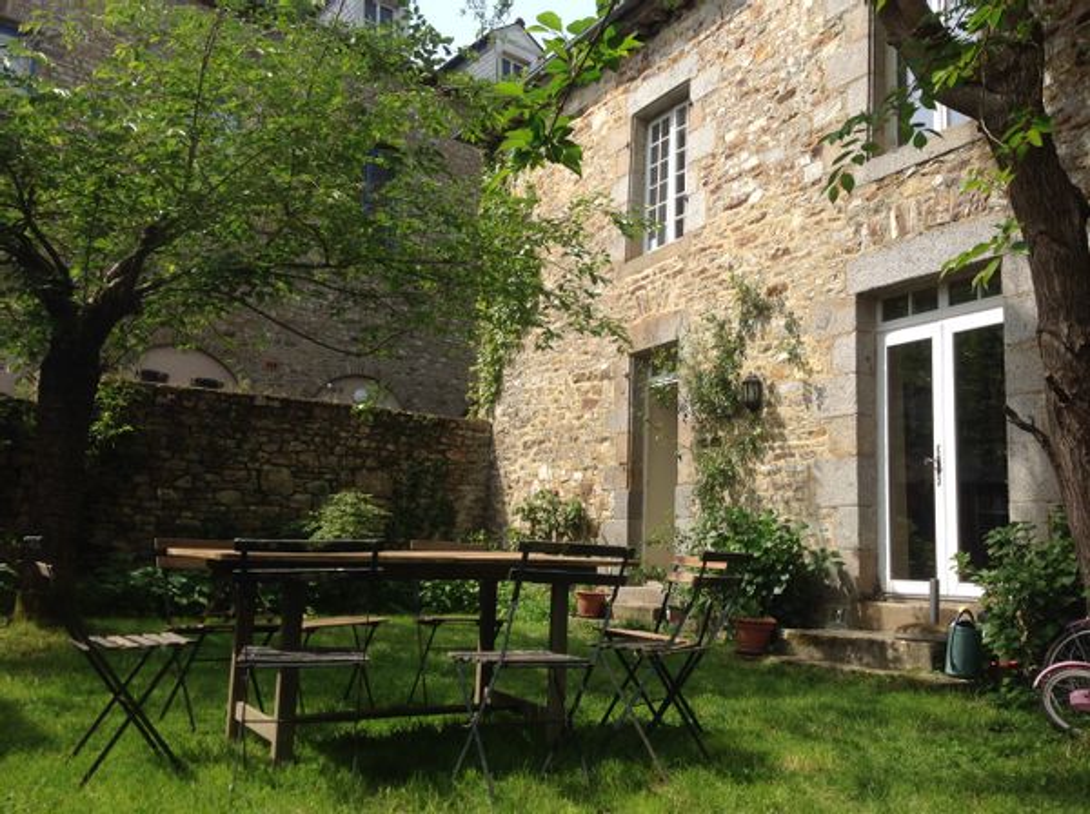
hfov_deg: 52.7
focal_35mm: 35
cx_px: 545
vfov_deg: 40.6
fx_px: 1100
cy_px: 407
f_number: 2.4
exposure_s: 1/1163
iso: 50
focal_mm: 4.28
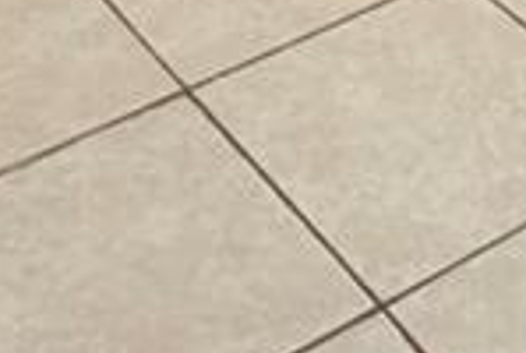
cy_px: -533
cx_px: 360
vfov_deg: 10.1
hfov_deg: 17.4
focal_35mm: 117
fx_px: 1713
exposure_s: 1/120
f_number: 2.2
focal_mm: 2.22
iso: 320
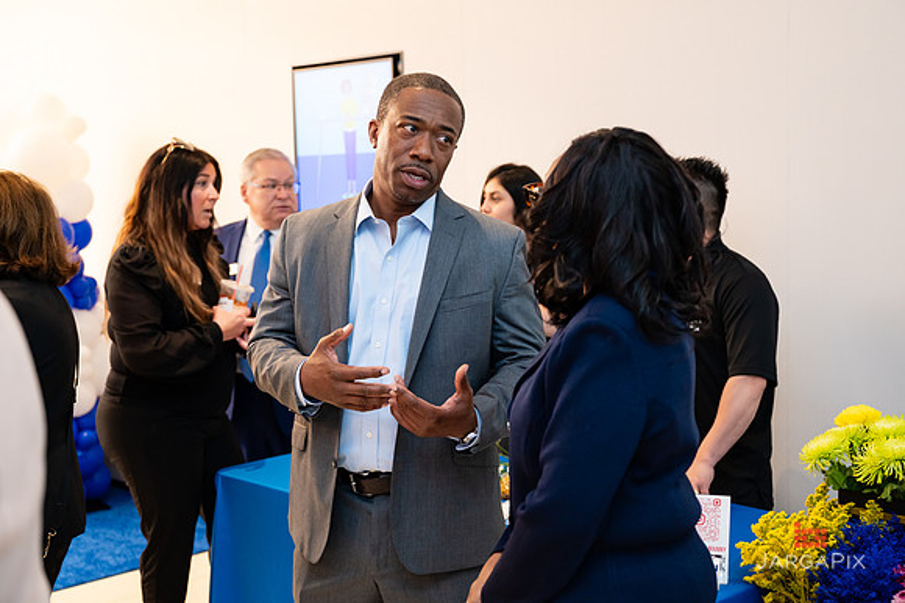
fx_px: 1217
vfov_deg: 27.8
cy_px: 289
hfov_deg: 40.8
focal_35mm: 48
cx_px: 471
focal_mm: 46
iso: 1000
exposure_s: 1/200
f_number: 3.2
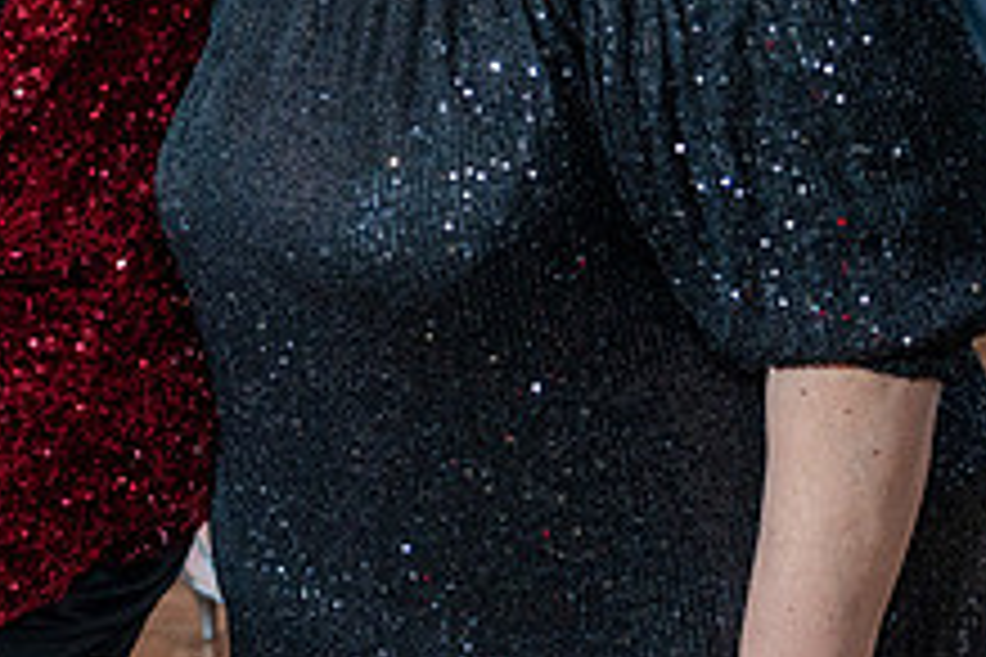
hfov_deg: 18.8
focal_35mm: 106
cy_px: -2
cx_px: 18
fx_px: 2903
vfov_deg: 12.8
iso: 2500
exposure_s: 1/200
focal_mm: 40
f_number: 4
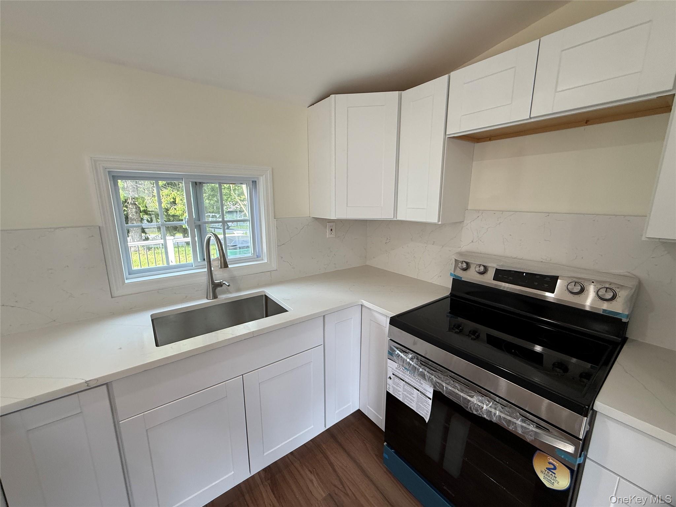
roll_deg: -0.1
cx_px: 338
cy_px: 254
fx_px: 273
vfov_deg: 85.7
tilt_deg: -12.9
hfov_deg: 102.1
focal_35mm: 14
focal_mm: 2.22
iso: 125
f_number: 2.2
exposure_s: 1/120
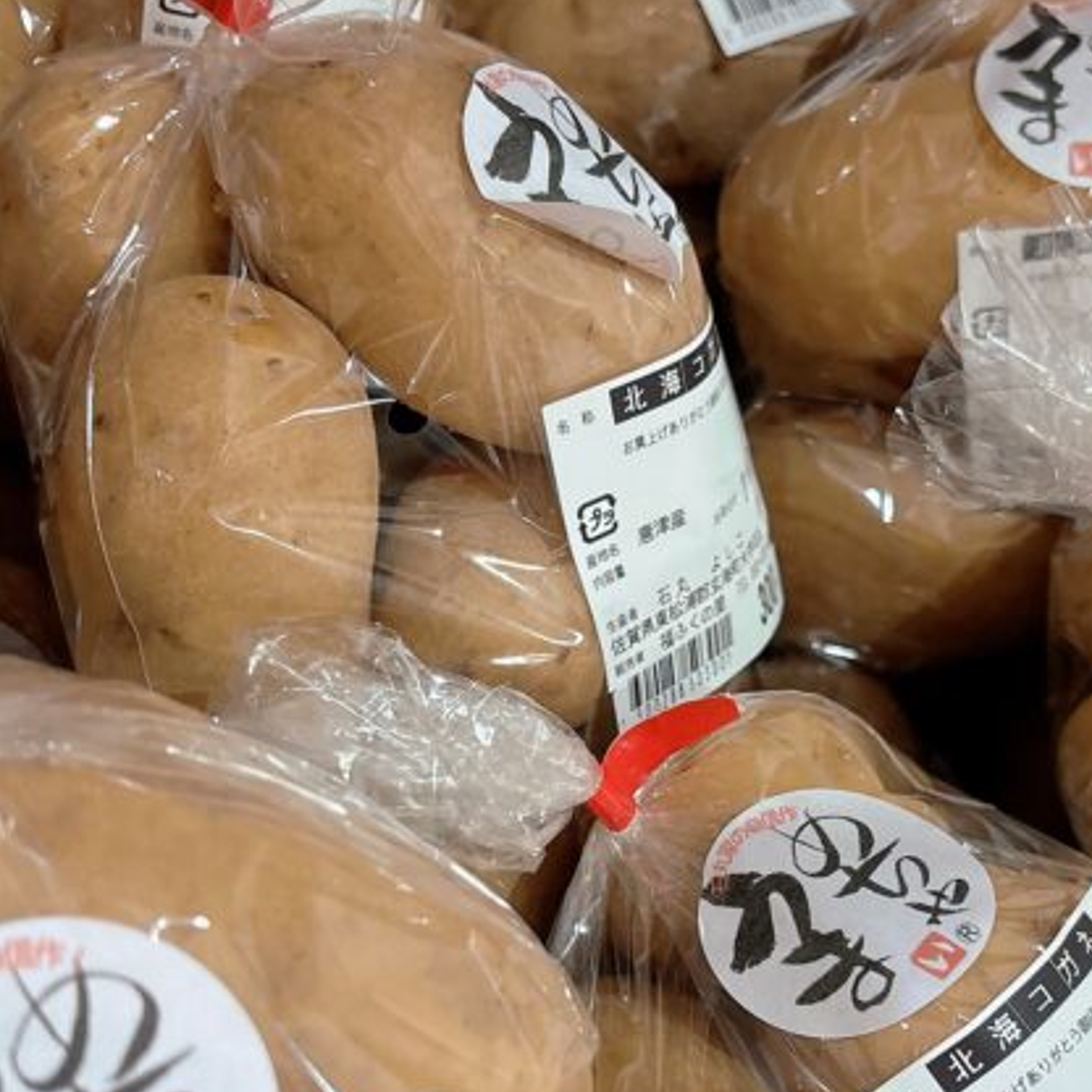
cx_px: 753
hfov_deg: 31.9
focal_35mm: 53
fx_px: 1892
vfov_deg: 32.0
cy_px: 719
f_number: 1.6
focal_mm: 5.96
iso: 320
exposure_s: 1/60
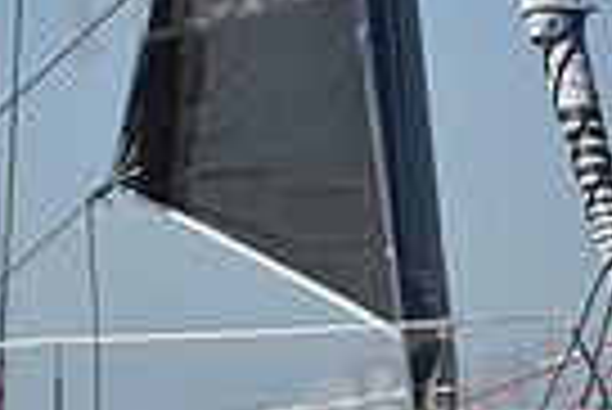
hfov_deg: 6.4
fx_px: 5429
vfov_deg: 4.3
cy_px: 241
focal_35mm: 319
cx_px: -166
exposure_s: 1/1250
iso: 250
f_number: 9
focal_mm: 75
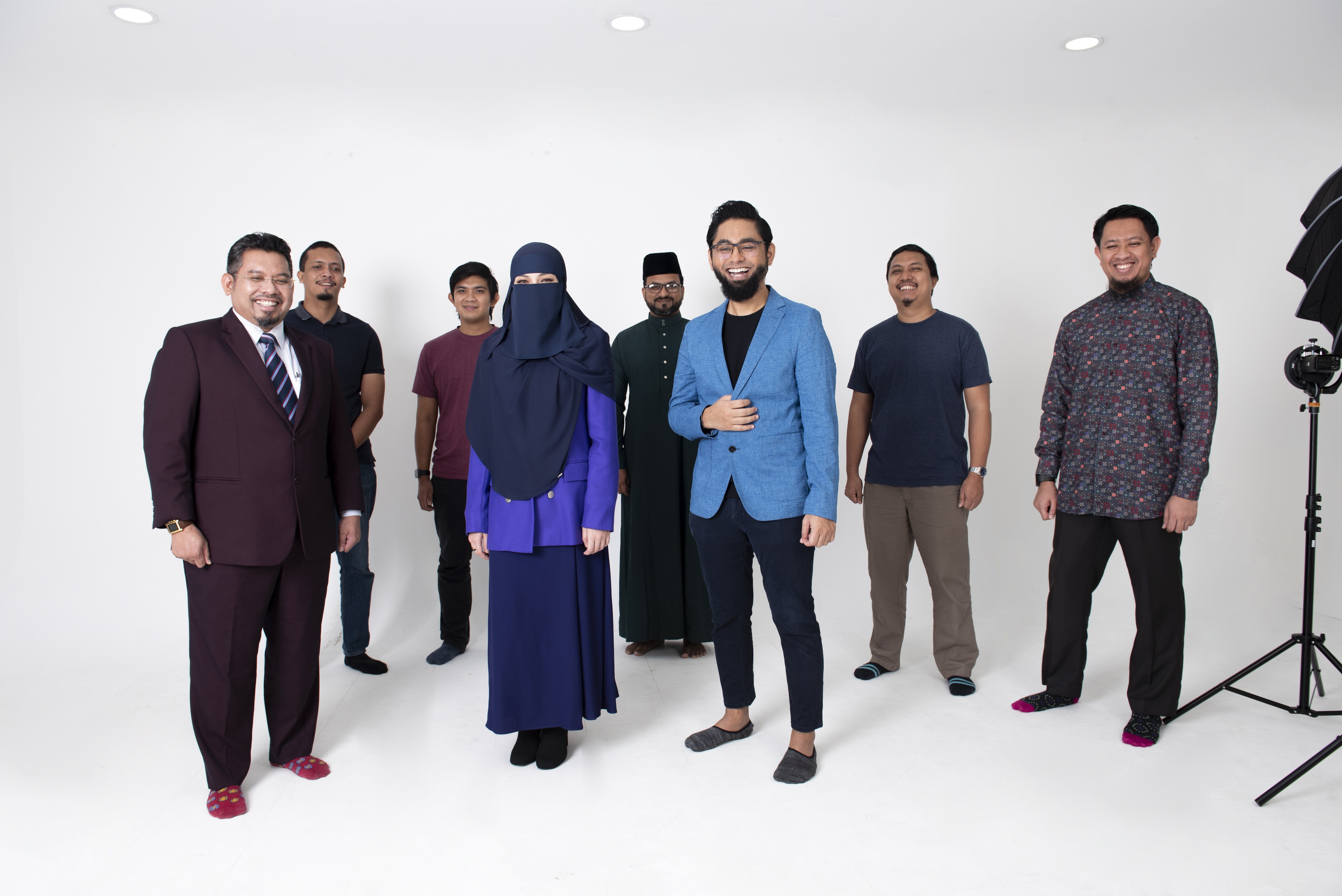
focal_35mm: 24
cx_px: 671
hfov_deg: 73.7
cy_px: 448
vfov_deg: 53.2
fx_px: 895
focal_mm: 24
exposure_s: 1/200
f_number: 8
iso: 320
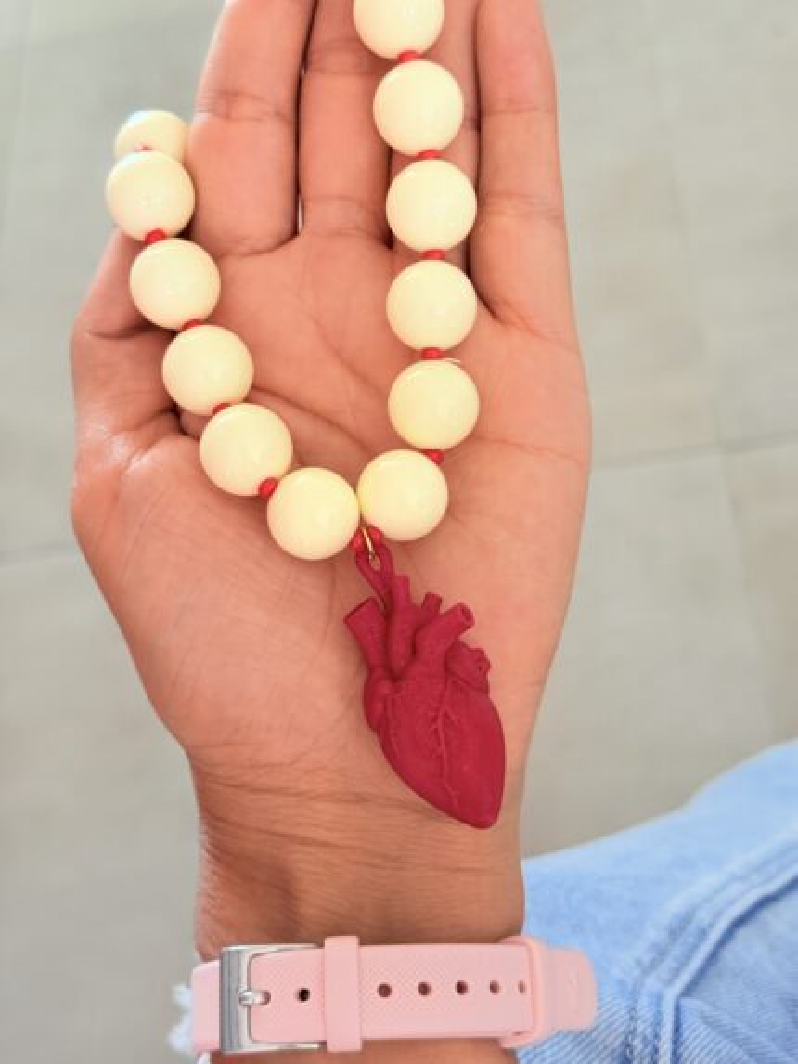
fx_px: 1475
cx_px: 399
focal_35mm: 48
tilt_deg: -56.9
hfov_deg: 30.3
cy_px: 532
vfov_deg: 39.6
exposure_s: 1/60
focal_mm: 6.76
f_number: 1.78
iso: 160
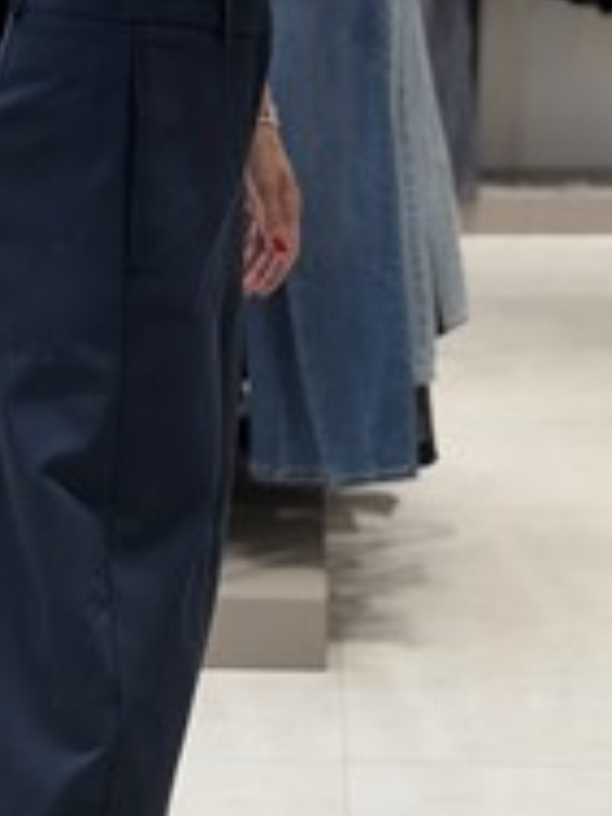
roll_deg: +0.3
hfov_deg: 13.0
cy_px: 564
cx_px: 154
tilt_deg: -32.8
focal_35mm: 114
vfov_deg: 17.2
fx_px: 2687
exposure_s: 1/121
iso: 50
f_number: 1.78
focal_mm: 6.76
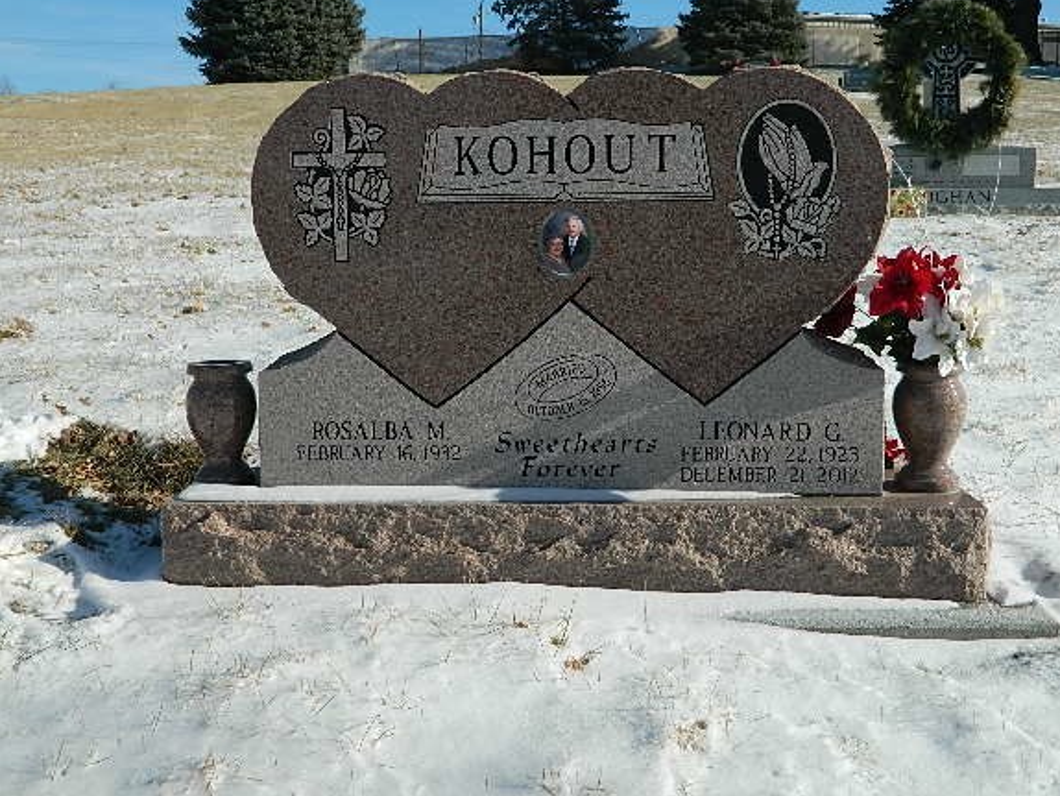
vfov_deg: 36.8
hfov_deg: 47.8
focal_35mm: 39
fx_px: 1195
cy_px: 355
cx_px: 558
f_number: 9.4
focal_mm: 6.2
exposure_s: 1/200
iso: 80
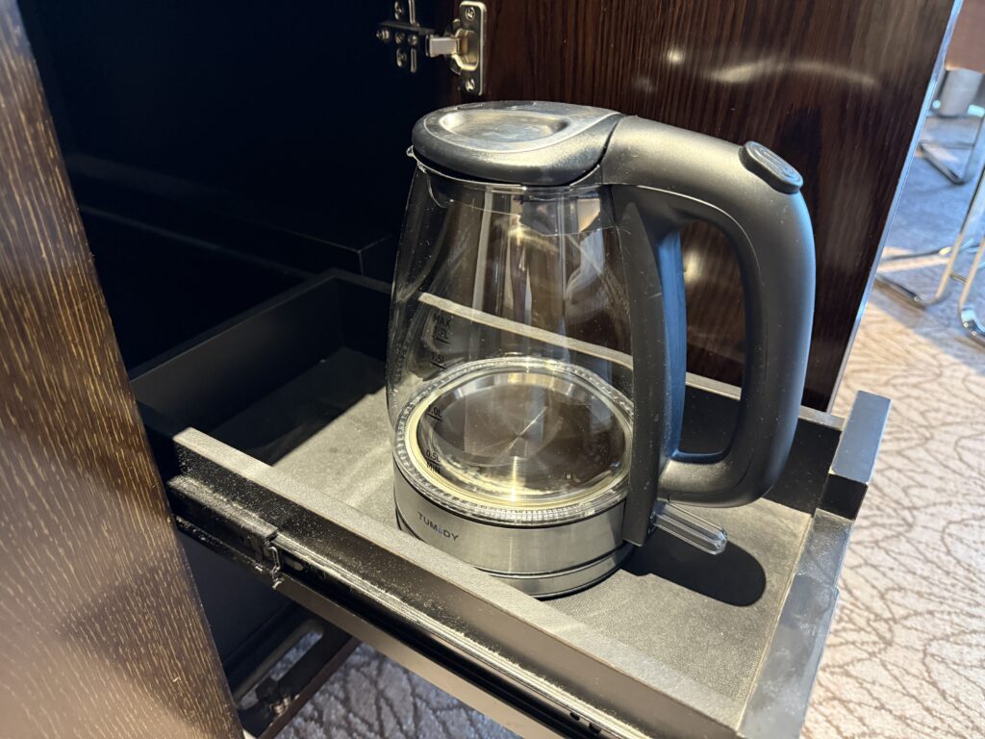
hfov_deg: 71.6
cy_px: 370
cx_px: 492
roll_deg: -0.2
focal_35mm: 24
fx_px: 683
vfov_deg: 56.8
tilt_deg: -33.4
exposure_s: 1/40
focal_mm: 6.76
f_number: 1.78
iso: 800
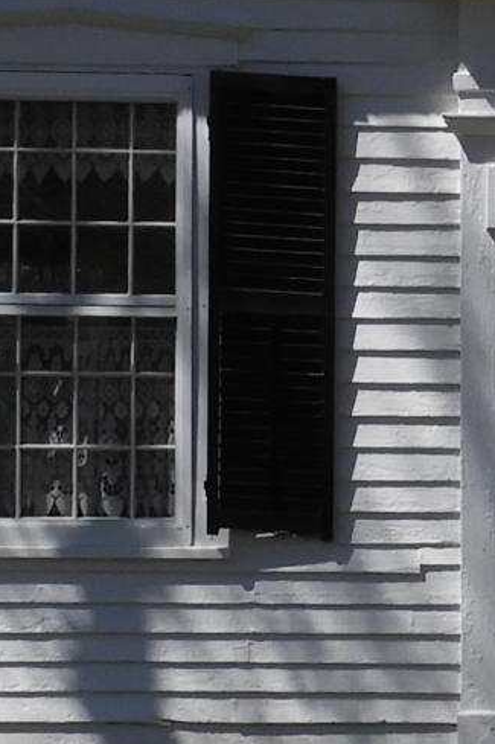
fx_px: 3694
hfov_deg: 7.4
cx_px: 1013
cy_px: 524
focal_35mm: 179
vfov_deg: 11.5
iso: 100
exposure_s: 1/1600
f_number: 3.5
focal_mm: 5
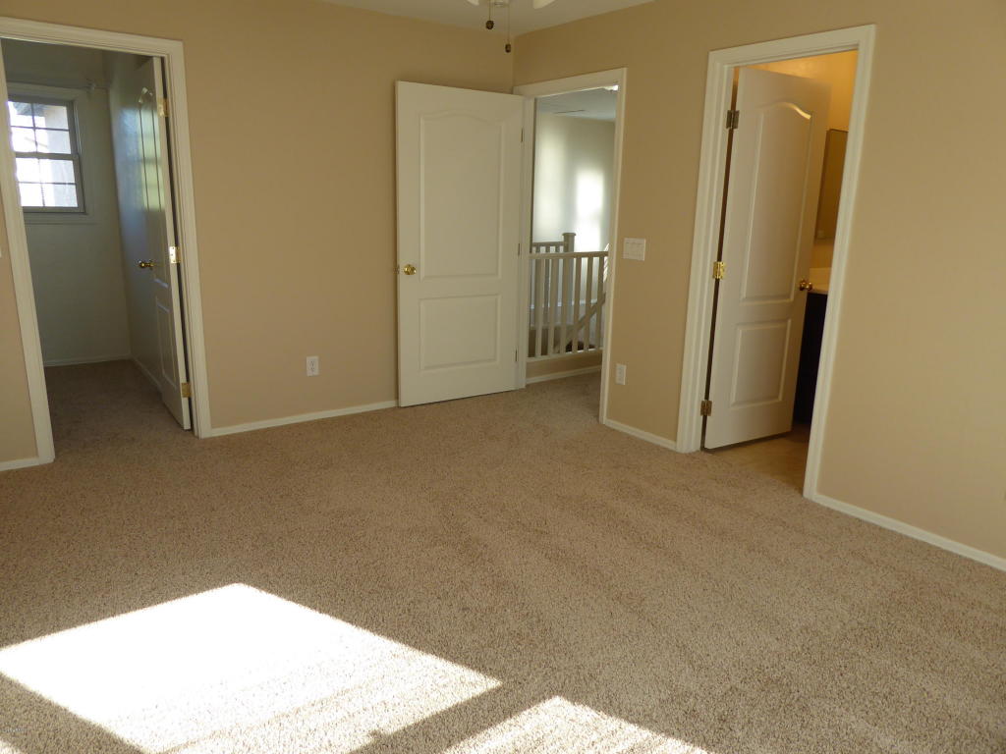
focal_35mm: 25
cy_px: 377
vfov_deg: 54.9
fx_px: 727
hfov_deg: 69.4
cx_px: 503
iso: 100
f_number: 3.3
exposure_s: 1/60
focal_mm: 4.3
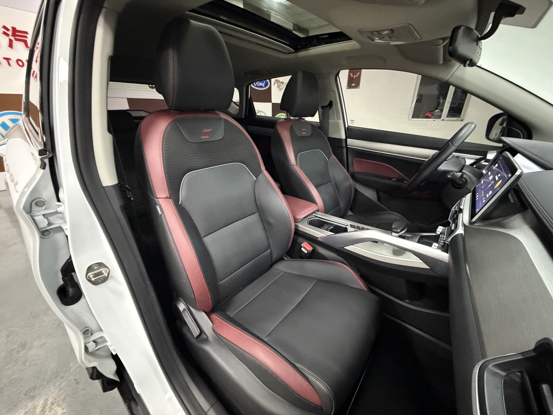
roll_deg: +0.8
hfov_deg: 102.1
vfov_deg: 85.7
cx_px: 276
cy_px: 208
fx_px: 224
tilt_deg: -24.0
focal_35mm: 14
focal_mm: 2.22
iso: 1250
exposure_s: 1/25
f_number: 2.2
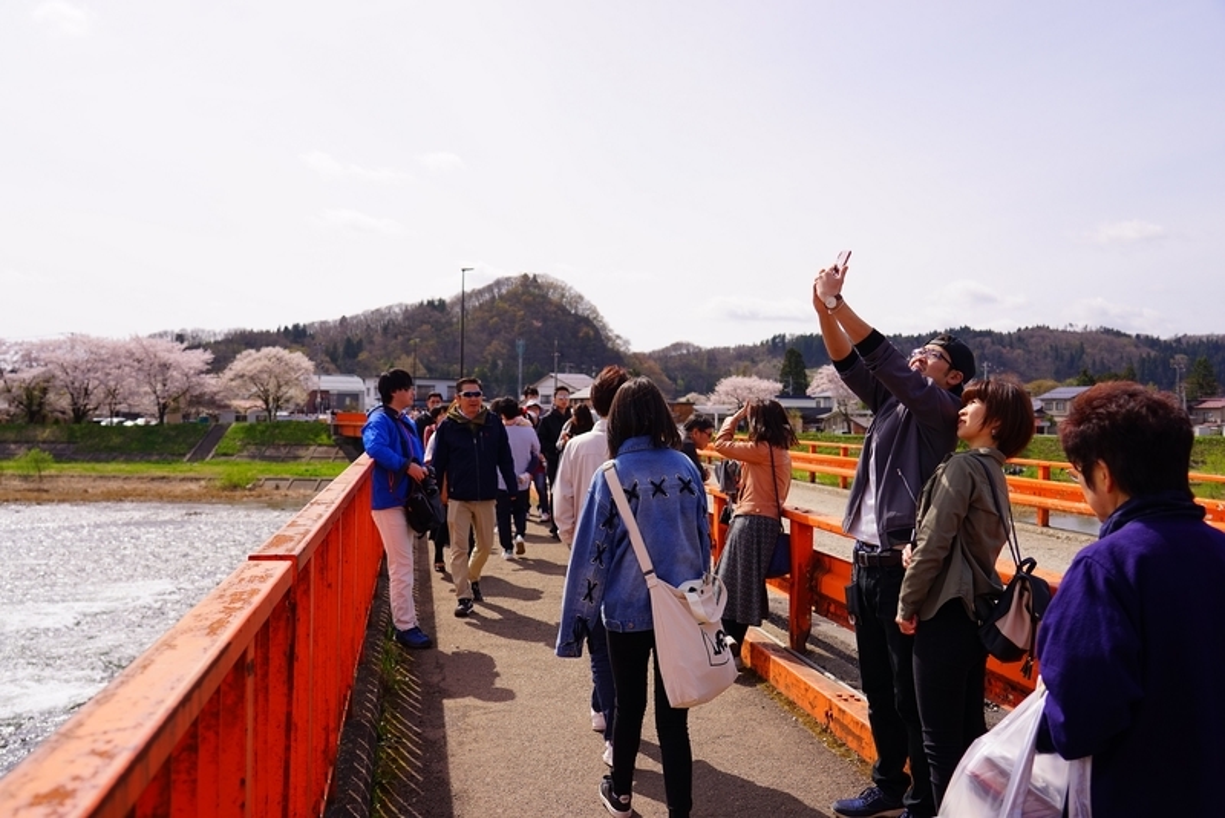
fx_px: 987
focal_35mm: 29
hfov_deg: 63.6
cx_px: 612
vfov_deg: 45.0
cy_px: 409
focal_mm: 29
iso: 100
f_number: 4.5
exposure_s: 1/800
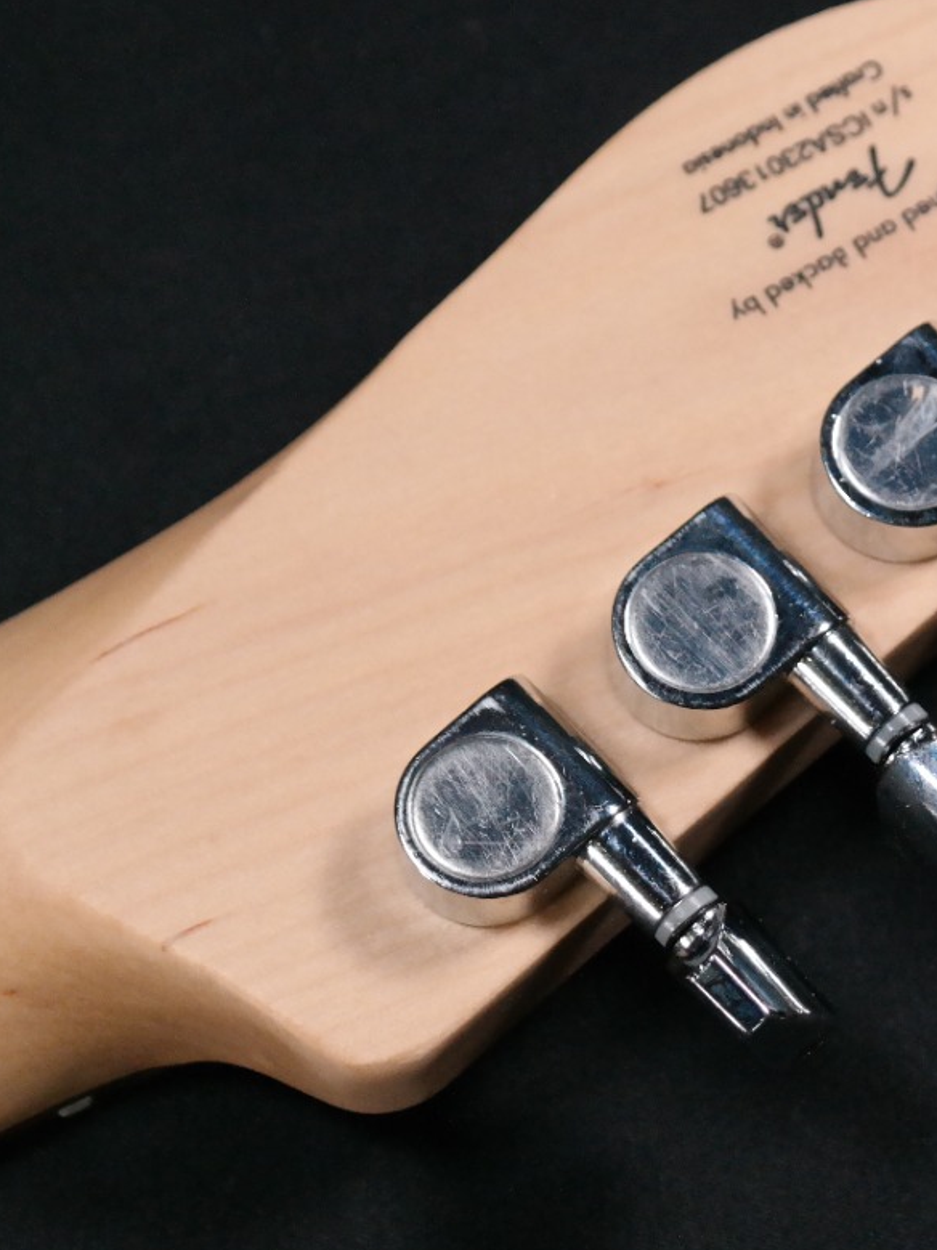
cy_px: 420
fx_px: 4621
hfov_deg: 11.5
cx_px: 704
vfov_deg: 15.4
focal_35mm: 128
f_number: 6.3
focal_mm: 42
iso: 1600
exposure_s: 1/160
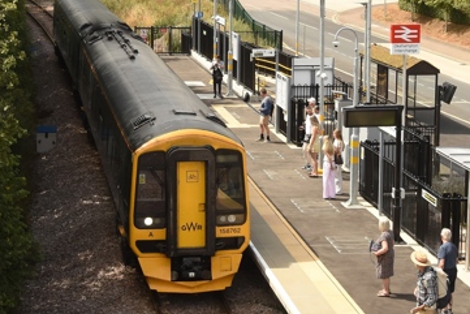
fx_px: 1215
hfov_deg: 21.9
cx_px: 194
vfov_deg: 14.6
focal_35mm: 93
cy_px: 53
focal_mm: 28
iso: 500
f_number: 6.3
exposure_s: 1/1000
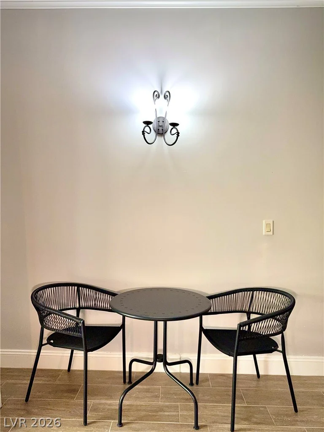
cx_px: 162
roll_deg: -0.7
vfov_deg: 71.6
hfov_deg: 56.8
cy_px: 216
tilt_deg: -0.6
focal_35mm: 24
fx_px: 300
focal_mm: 6.76
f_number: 1.78
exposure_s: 1/120
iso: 250
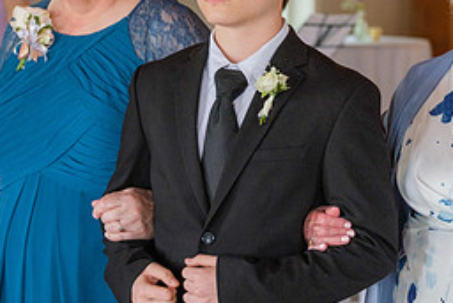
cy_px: 157
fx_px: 2140
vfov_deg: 8.1
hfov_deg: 12.1
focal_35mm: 170
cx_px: 274
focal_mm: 50
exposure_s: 1/125
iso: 800
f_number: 2.8
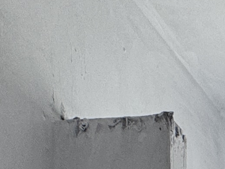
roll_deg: -1.2
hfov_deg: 15.6
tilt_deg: -4.6
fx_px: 708
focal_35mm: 109
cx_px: 396
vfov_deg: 10.0
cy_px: 513
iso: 100
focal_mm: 2.22
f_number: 2.2
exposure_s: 1/99
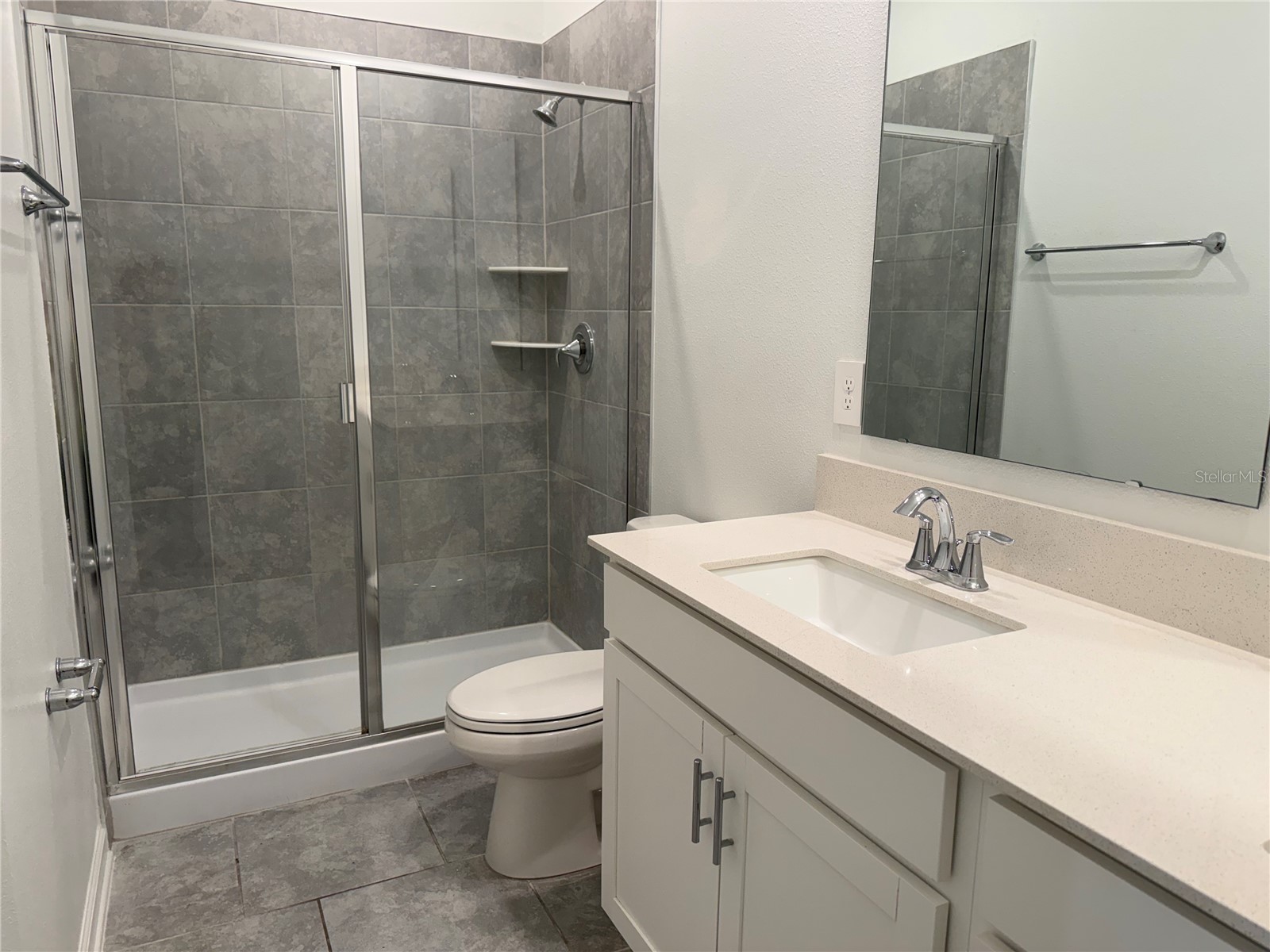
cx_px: 635
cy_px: 476
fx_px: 881
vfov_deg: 56.8
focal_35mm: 24
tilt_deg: -9.8
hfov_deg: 71.6
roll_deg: -1.1
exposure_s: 1/120
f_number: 1.78
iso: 100
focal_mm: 6.76
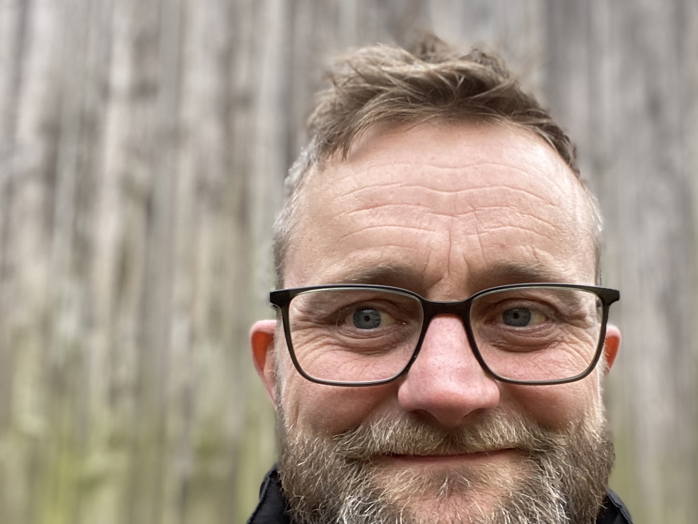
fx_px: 968
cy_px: 413
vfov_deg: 29.6
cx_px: 436
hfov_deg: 39.4
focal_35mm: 48
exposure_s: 1/106
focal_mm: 2.71
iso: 100
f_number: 2.2
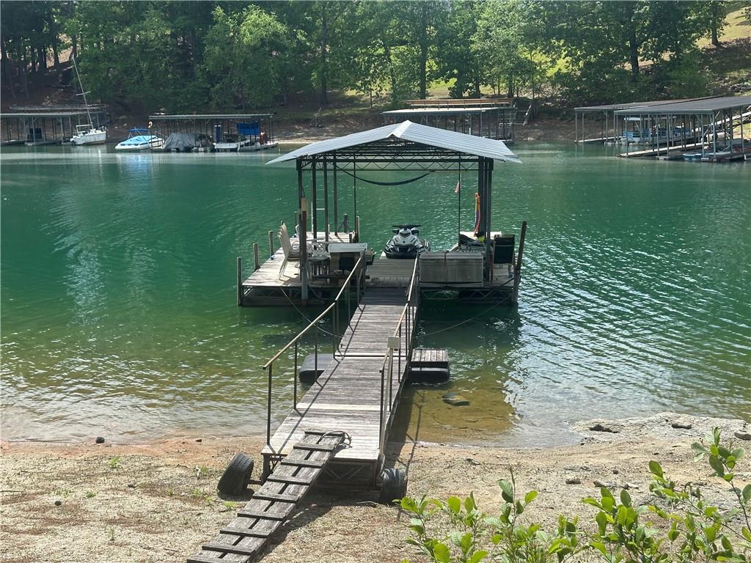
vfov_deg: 30.3
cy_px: 282
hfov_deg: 39.7
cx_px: 376
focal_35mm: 48
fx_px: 1041
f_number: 1.78
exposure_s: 1/2532
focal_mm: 6.86
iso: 64
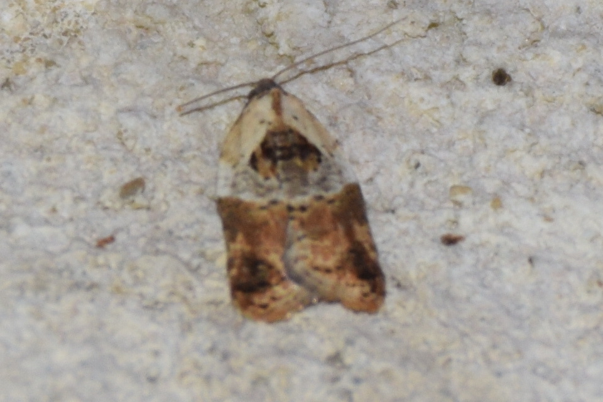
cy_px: 201
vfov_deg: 6.5
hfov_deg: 9.8
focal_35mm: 210
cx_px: 302
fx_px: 3517
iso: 320
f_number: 5.6
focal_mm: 140
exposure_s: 1/60
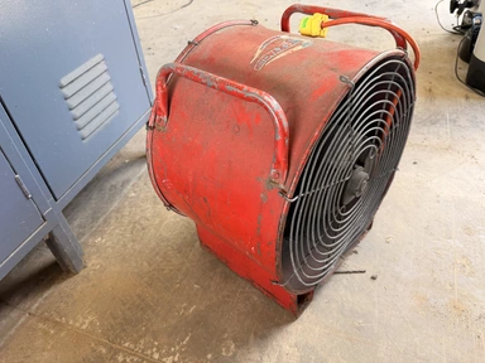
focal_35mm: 25
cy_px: 179
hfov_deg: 69.4
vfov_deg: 54.9
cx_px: 242
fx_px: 350
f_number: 1.78
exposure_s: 1/121
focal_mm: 6.76
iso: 160
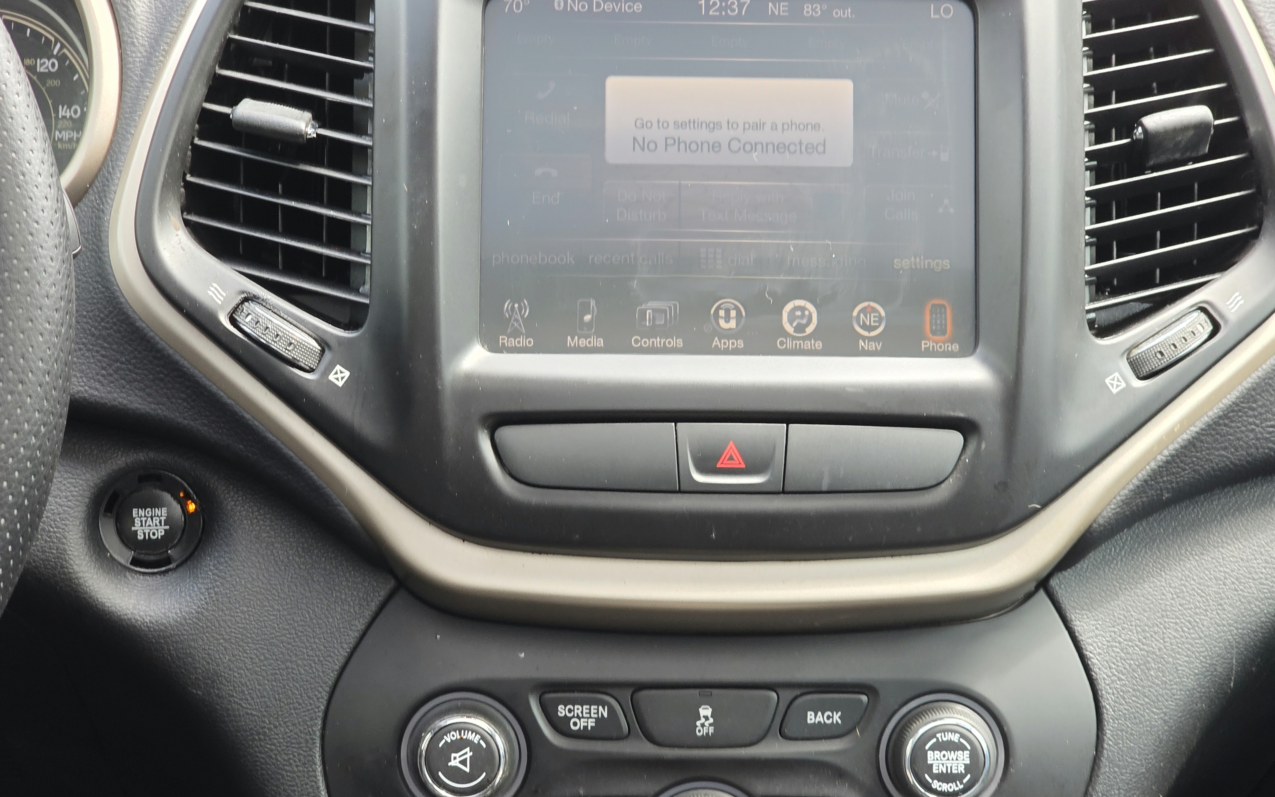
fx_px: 2571
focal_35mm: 74
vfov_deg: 17.6
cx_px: 644
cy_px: 459
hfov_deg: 27.8
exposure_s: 1/62.5
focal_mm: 7.9
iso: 80
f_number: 2.4
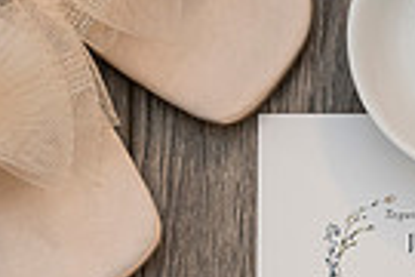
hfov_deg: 9.0
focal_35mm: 229
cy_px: 315
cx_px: 365
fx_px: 2640
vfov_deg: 6.0
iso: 1000
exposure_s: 1/60
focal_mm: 50
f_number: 4
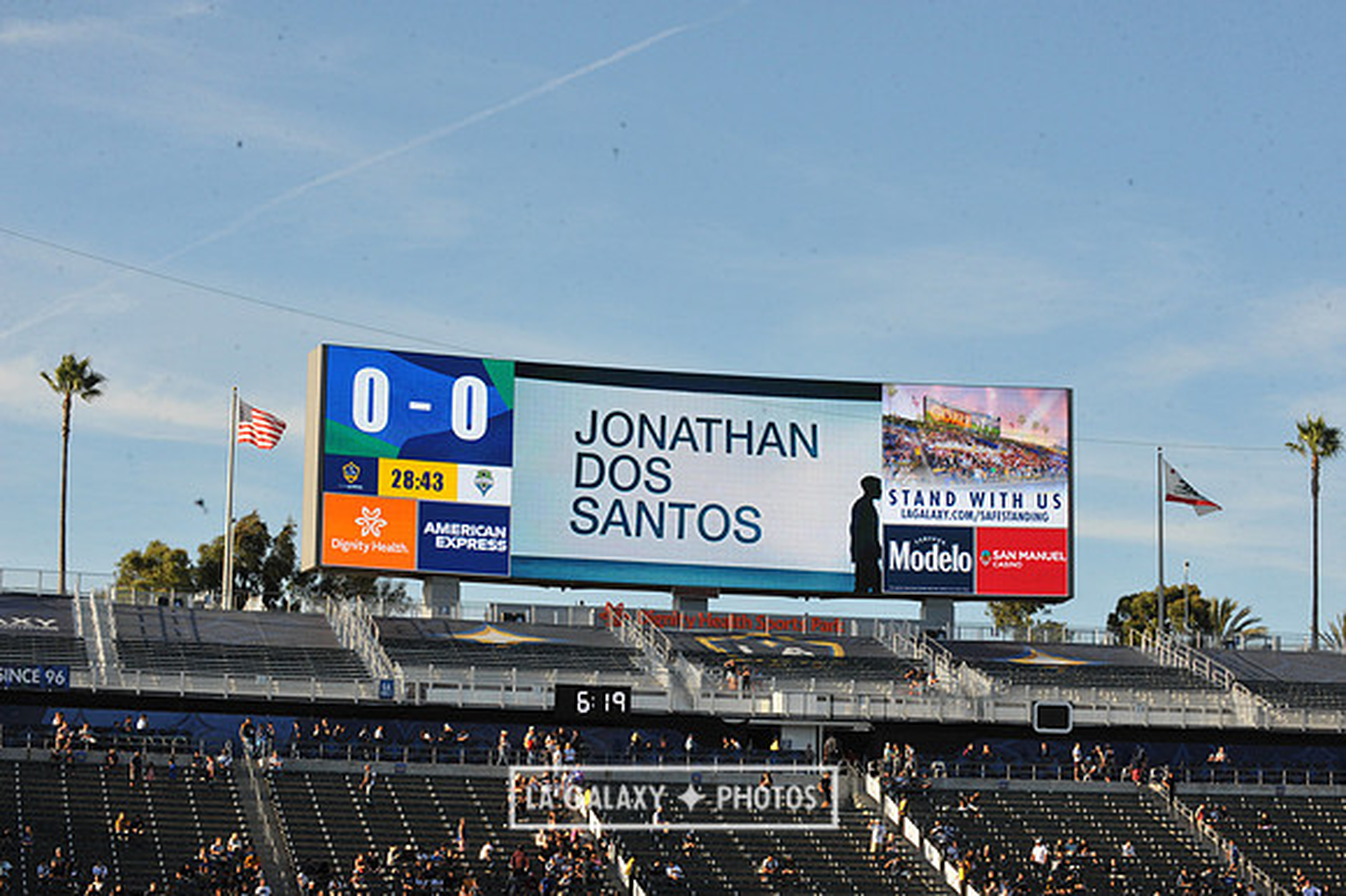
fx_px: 3064
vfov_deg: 16.6
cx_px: 673
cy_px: 448
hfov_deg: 24.8
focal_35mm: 82
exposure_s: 1/1000
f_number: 16
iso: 1600
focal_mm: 82
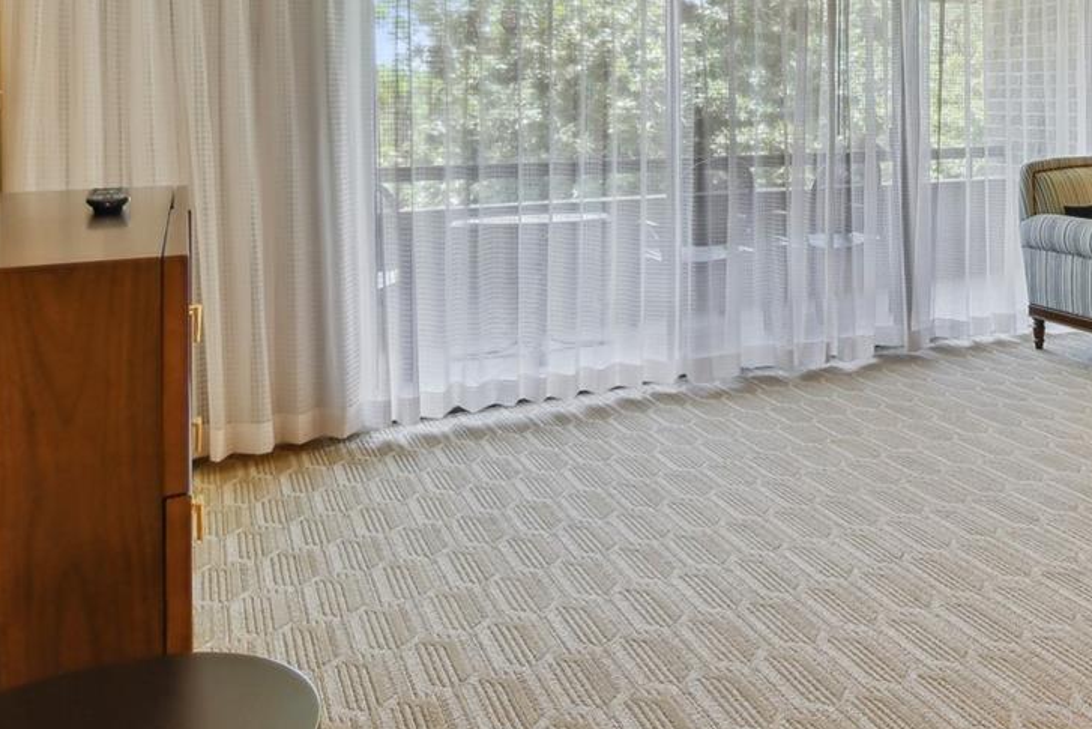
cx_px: 876
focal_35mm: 33
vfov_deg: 37.1
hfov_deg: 53.4
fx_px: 1001
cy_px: 54
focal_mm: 10
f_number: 8
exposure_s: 1/10
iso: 100
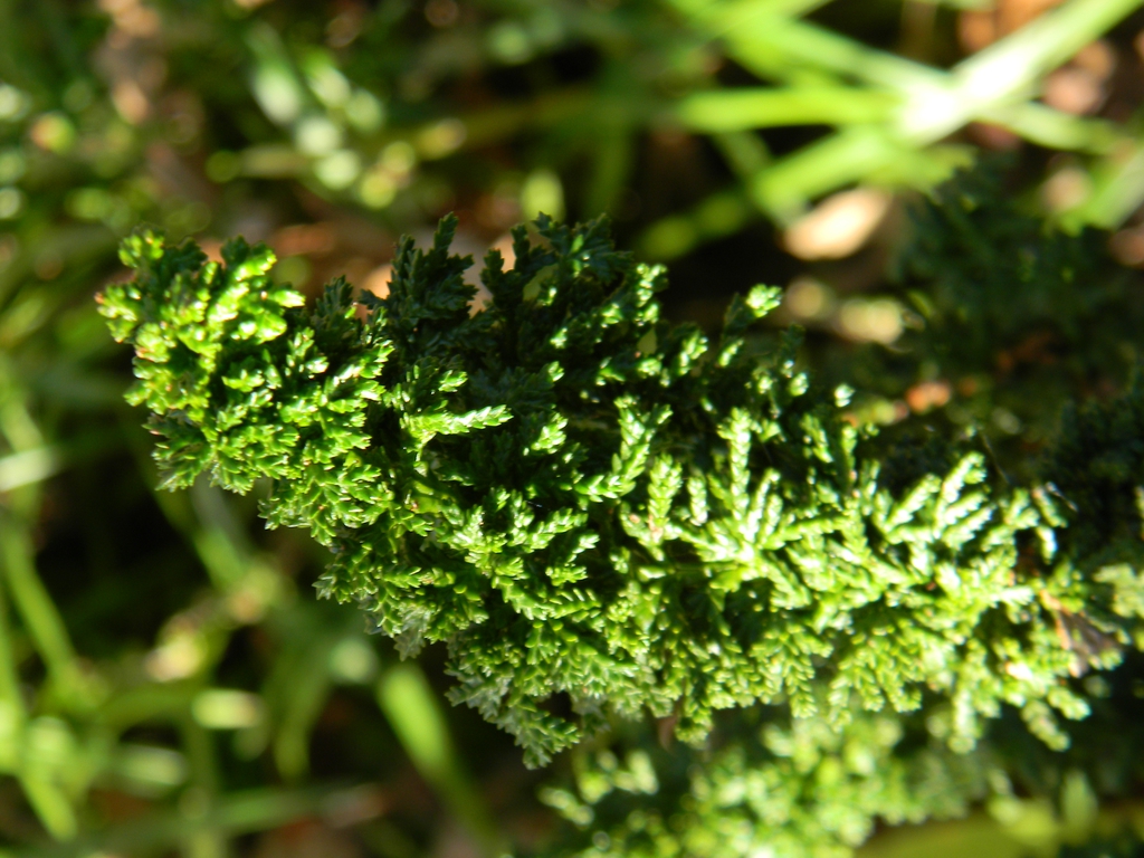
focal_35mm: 83
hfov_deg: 23.6
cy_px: 429
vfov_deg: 17.8
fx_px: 2743
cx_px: 572
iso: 80
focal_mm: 15.1
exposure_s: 1/55.1
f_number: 4.5
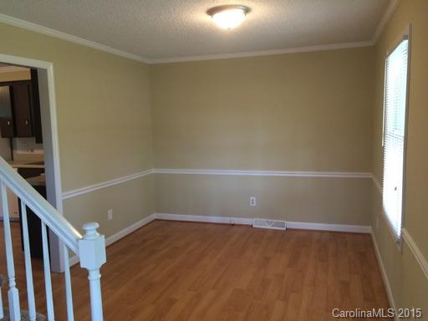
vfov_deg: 48.2
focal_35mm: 29
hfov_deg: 61.7
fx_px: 359
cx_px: 214
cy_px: 160
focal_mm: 4.15
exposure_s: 1/30
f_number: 2.2
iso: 200
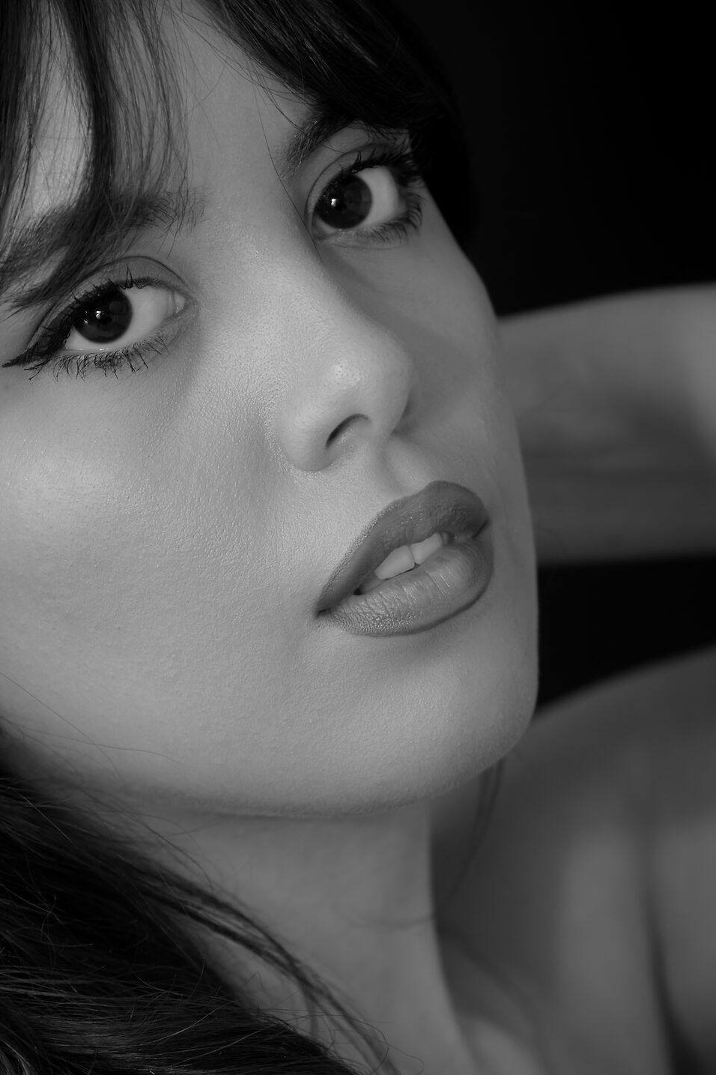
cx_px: 167
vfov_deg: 12.2
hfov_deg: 8.1
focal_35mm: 169
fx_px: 5041
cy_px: 648
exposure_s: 1/160
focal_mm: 101
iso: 160
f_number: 4.5
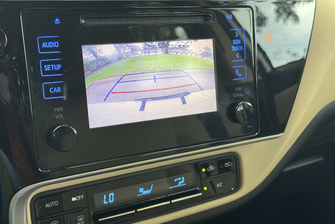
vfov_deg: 27.0
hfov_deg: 39.6
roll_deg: -3.7
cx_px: 168
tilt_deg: -20.8
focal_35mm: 50
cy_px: 117
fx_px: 465
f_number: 1.78
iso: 100
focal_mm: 6.76
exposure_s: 1/58
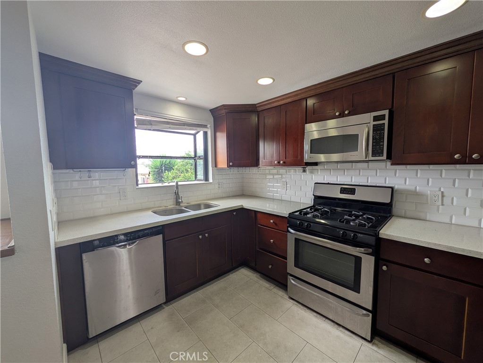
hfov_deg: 102.0
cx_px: 242
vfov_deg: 85.7
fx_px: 195
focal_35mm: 14
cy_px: 182
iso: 57
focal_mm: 1.83
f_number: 2.2
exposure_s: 1/158
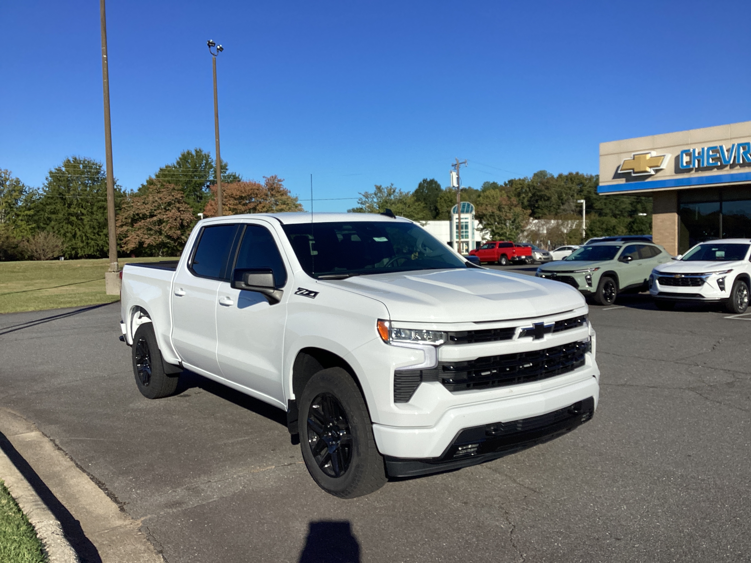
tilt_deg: -2.7
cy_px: 282
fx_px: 673
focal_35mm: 31
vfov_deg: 45.4
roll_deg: +0.7
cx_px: 376
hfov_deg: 58.4
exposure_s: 1/2398
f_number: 2.4
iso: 25
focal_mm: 3.3
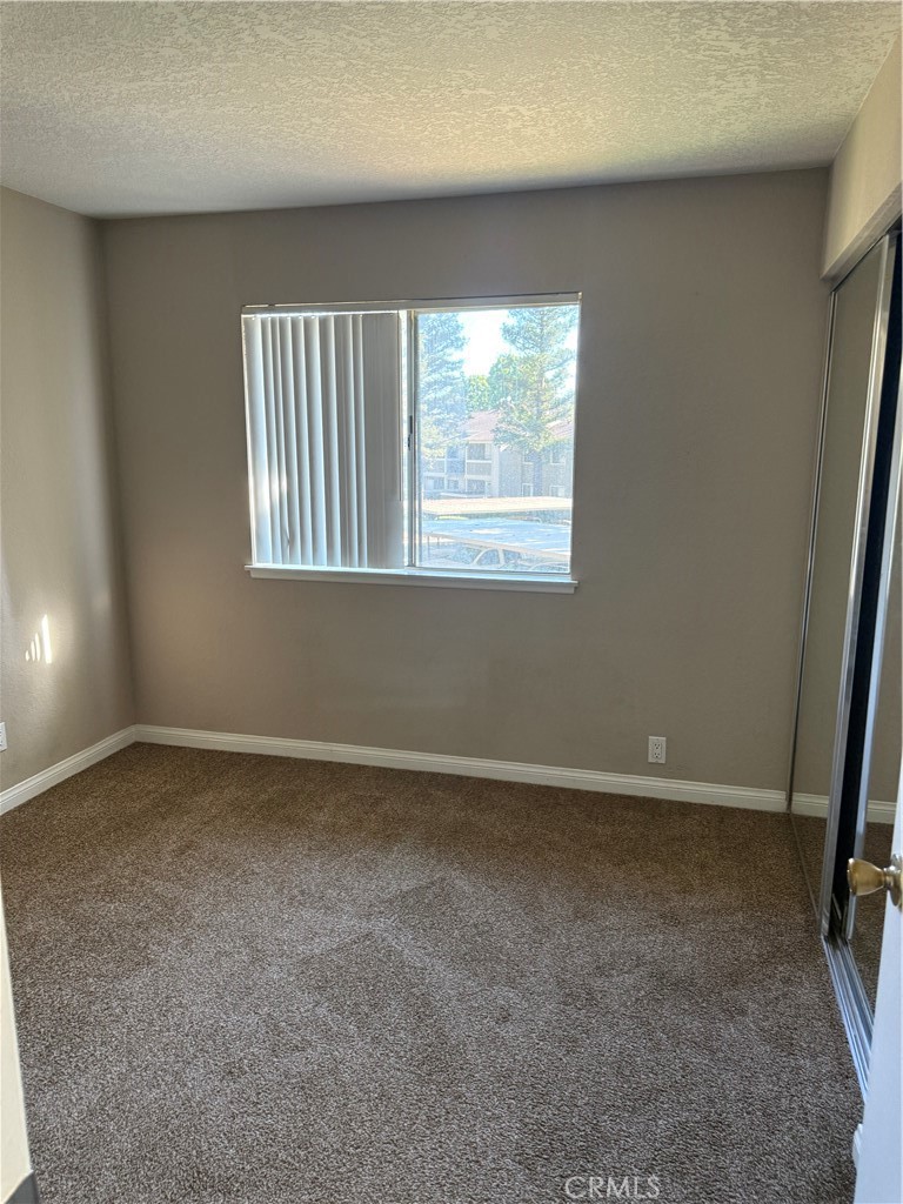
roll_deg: -0.7
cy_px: 602
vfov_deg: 71.6
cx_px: 452
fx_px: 835
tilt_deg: -11.3
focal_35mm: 24
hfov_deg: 56.8
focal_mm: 6.76
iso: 250
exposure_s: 1/60
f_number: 1.78
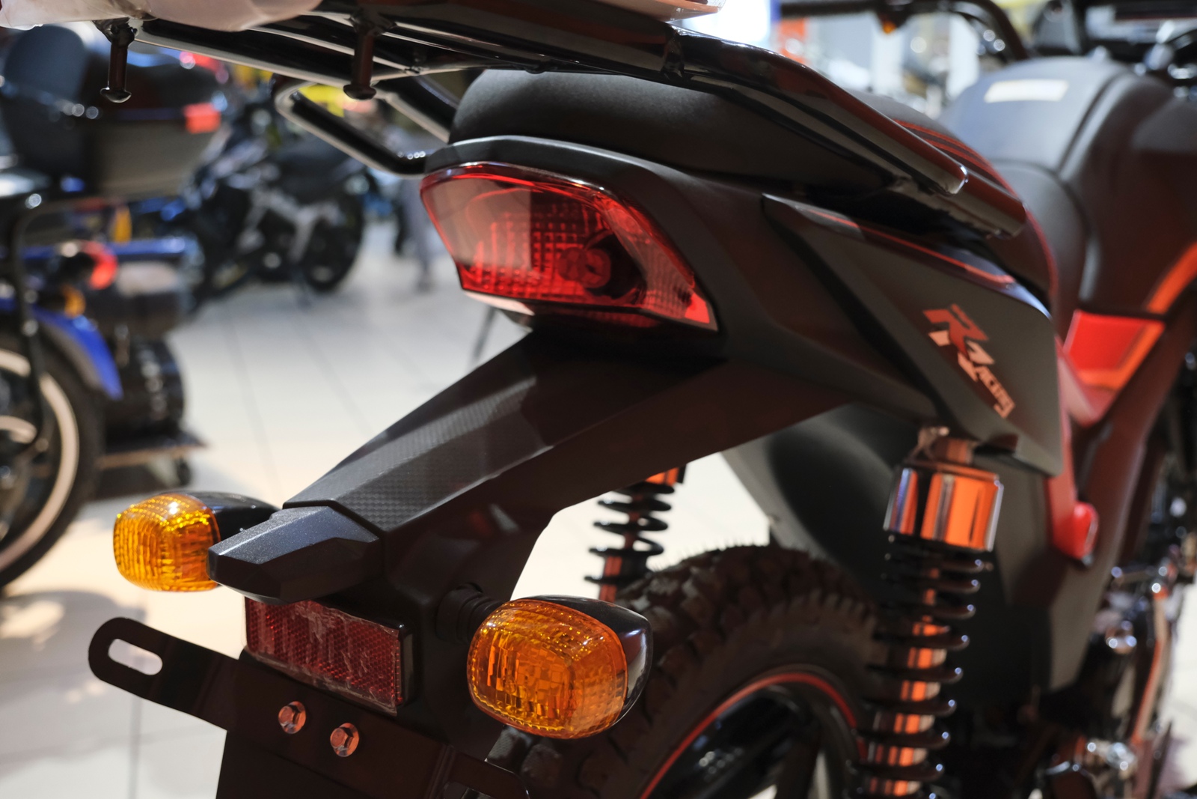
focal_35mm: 35
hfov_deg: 54.4
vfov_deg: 37.9
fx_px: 1164
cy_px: 400
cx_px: 598
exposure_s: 1/100
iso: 3200
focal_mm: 23.5
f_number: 4
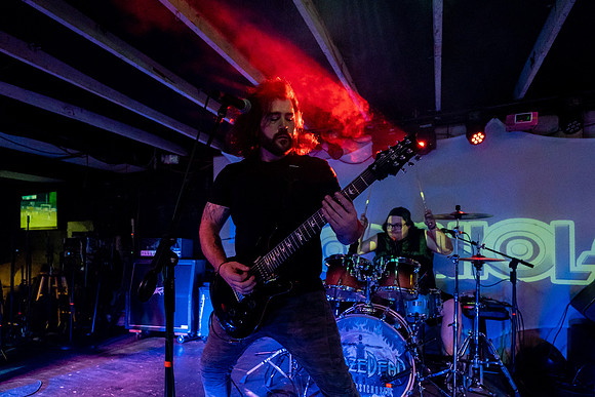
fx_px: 339
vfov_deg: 60.1
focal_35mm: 20
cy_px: 242
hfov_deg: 82.4
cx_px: 269
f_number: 2.8
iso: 3200
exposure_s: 1/200
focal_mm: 14
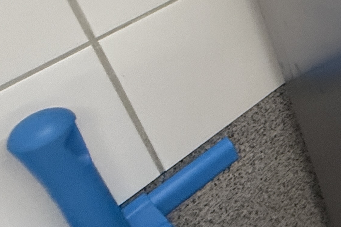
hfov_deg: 23.7
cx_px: 582
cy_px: -137
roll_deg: +0.6
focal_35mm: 52
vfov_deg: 20.9
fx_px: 493
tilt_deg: -24.8
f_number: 2.2
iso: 250
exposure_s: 1/100
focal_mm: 2.22
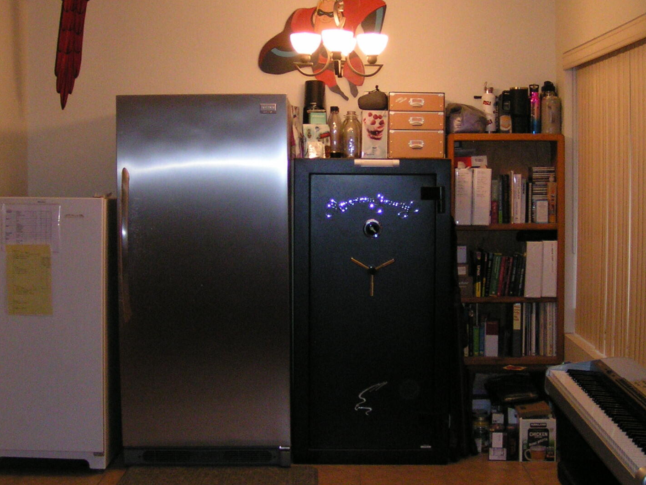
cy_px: 178
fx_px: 1026
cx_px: 313
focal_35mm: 55
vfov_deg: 26.5
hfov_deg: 34.9
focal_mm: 5.8
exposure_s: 1/40
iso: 200
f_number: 2.8
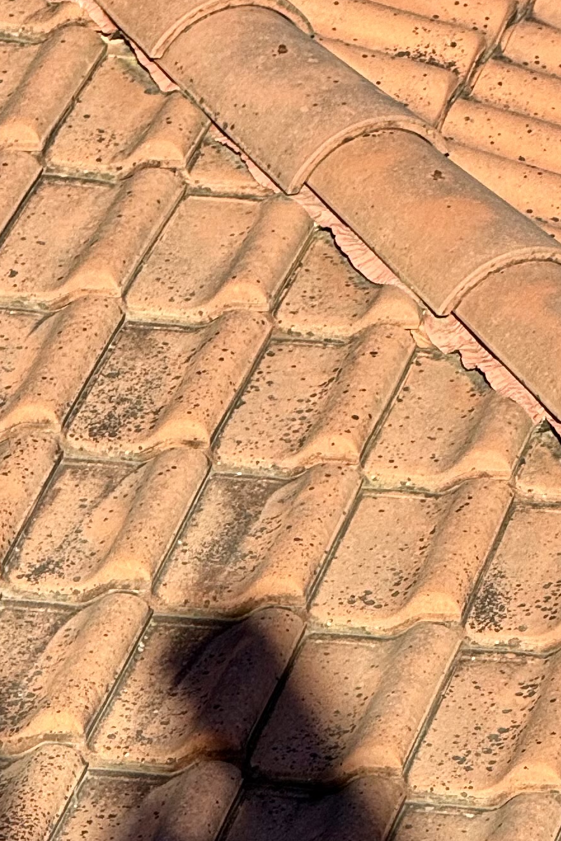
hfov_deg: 3.6
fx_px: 8879
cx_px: 226
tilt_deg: -20.9
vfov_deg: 5.4
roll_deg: -1.8
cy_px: 887
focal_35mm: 380
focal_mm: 15.66
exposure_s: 1/870
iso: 50
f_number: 2.8
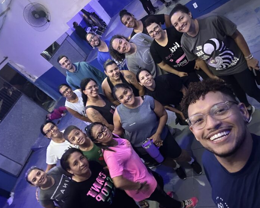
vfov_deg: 56.8
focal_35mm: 25
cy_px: 101
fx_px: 192
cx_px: 130
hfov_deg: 68.1
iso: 640
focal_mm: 2.69
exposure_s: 1/17
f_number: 1.9
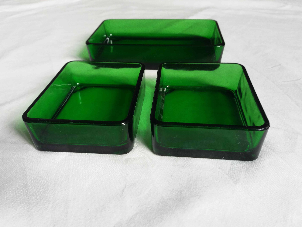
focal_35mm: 28
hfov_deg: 63.4
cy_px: 114
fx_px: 244
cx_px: 151
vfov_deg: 49.7
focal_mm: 3.7
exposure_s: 1/100
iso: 80
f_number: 1.9
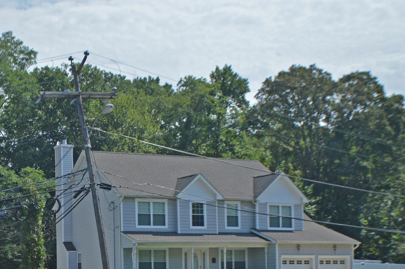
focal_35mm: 87
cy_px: 281
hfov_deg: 22.3
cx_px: -26
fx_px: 978
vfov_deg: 15.3
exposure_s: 1/1000
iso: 100
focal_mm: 24
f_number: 4
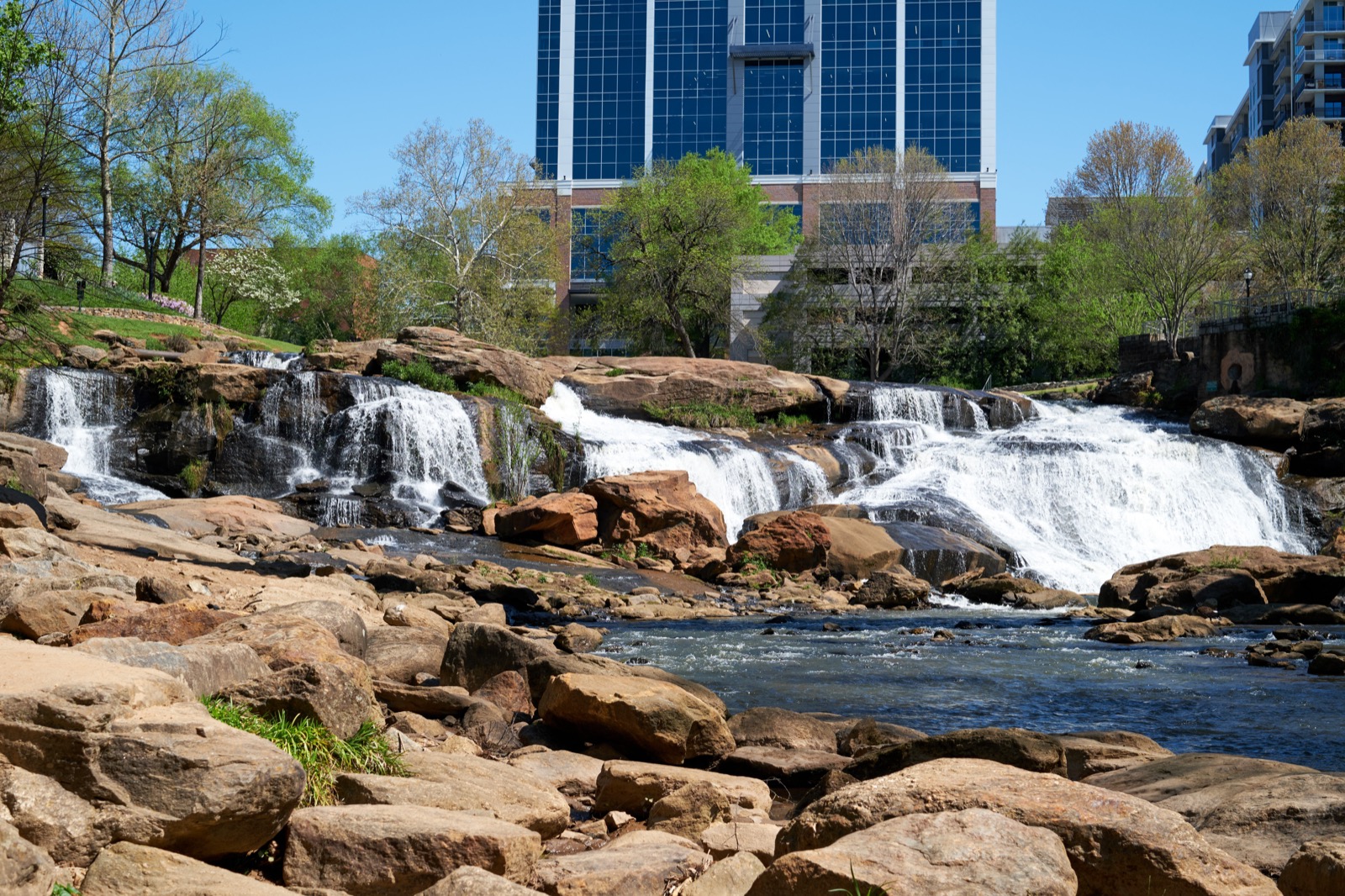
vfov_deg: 25.5
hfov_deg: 37.5
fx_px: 1980
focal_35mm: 53
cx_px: 672
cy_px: 448
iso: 160
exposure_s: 1/340
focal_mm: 35
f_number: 8
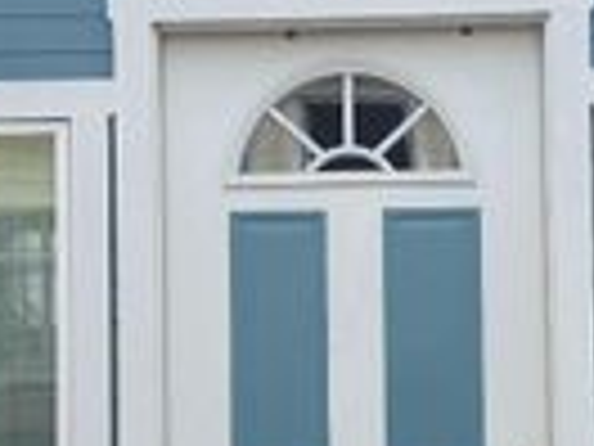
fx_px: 1562
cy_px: 268
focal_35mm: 91
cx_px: 338
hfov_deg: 21.5
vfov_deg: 16.2
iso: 100
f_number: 1.78
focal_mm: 6.76
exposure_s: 1/2525
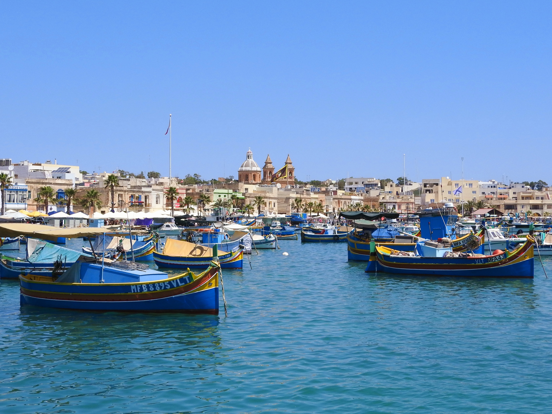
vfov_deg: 29.1
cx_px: 276
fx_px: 797
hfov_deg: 38.2
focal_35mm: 50
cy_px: 207
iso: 100
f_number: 4
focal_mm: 9
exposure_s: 1/1667
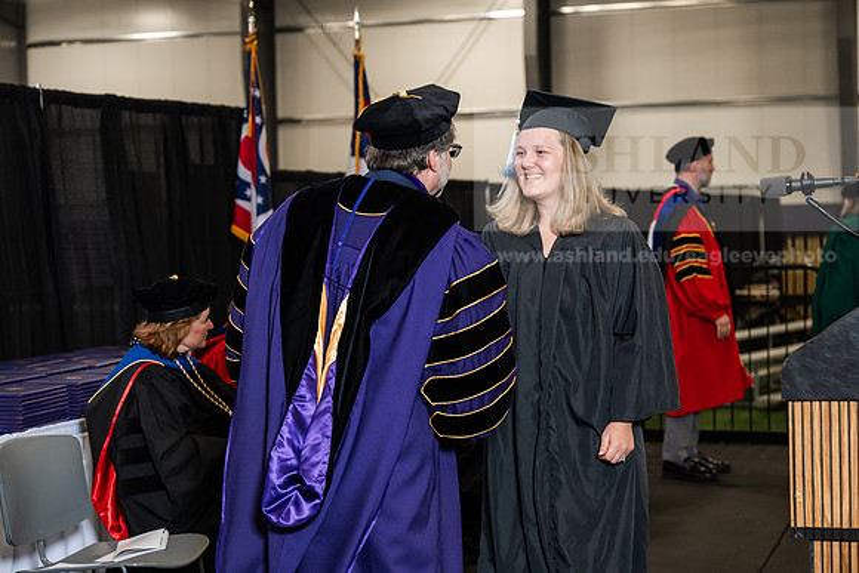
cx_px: 430
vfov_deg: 19.5
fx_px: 1671
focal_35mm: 70
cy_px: 286
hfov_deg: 28.8
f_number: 4
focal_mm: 70
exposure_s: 1/200
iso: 1250
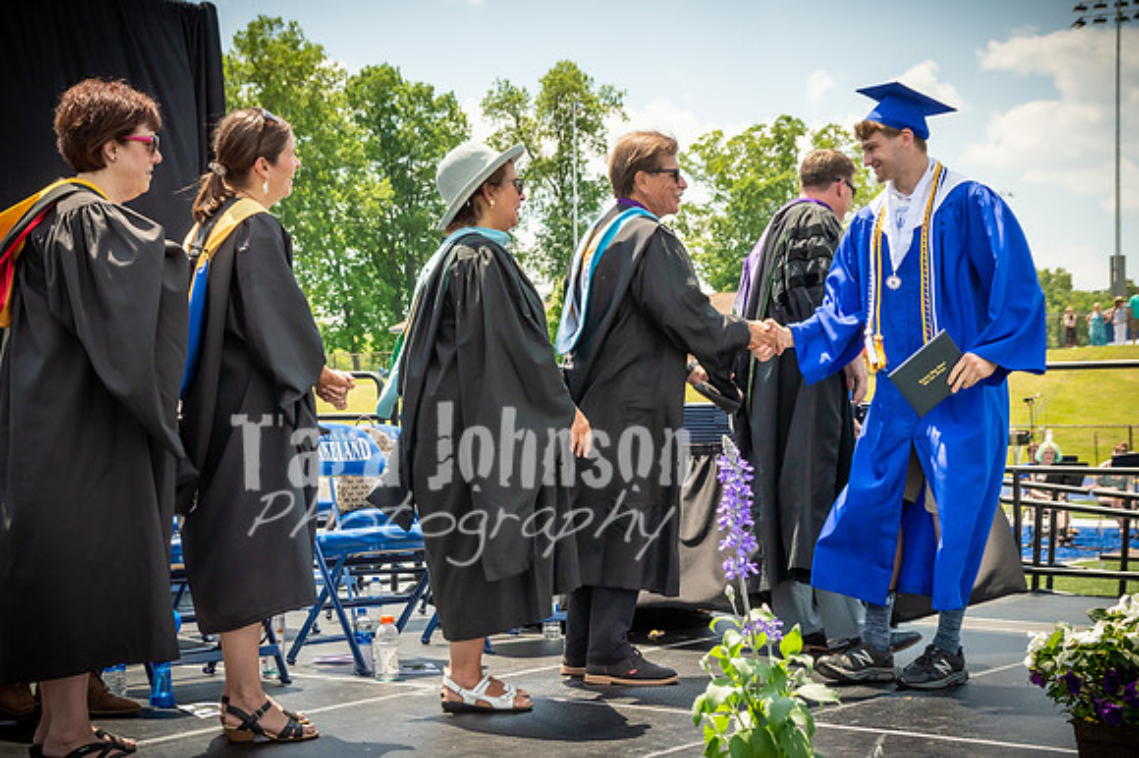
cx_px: 614
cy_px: 379
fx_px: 1841
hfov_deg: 34.4
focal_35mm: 58
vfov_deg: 23.3
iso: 200
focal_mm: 36
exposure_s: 1/800
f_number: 7.1
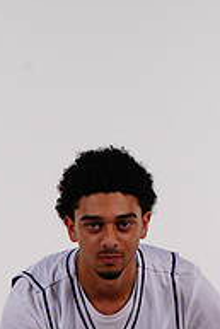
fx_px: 3632
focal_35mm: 397
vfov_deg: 5.2
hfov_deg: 3.5
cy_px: 474
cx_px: 61
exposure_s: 1/500
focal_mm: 132
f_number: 10
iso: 200
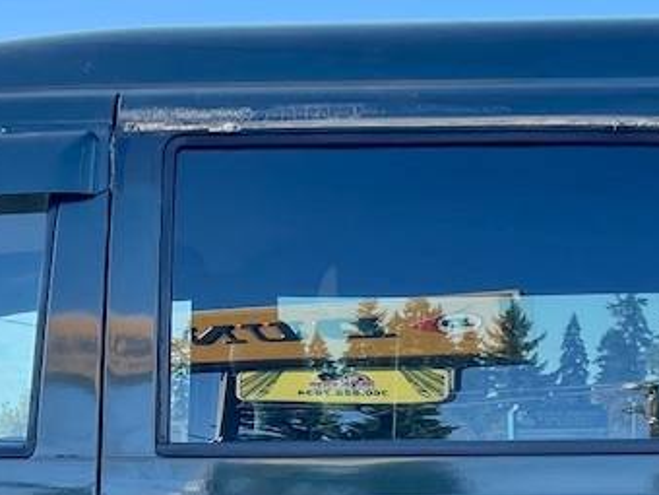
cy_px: 557
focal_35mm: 94
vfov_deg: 15.3
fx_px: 1790
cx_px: 421
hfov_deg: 20.8
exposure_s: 1/478
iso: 32
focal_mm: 5.1
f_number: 1.6
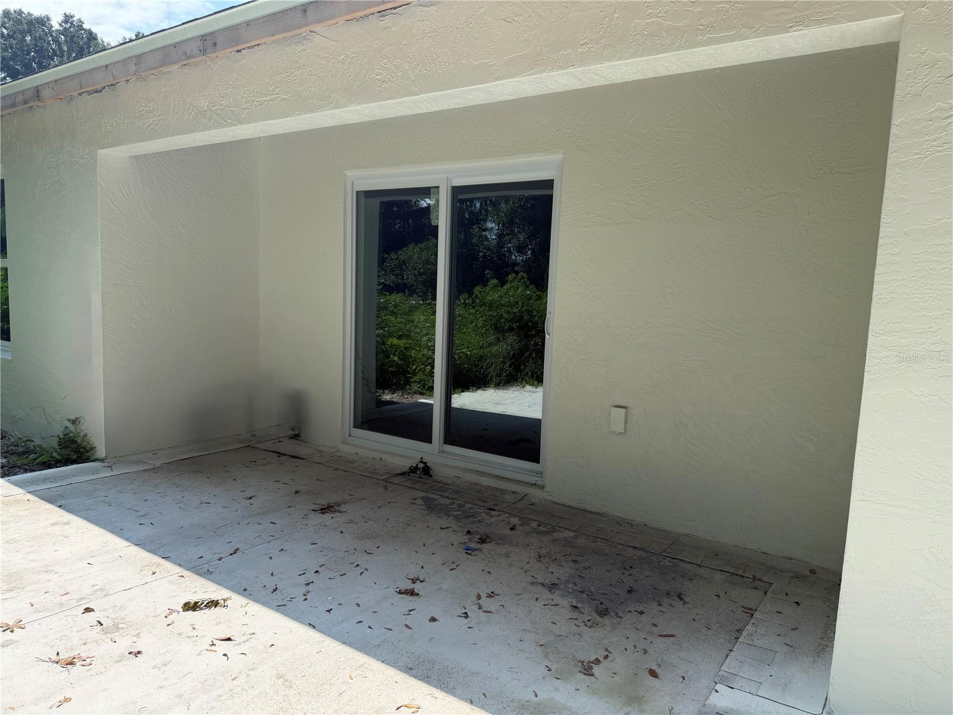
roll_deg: -1.9
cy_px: 358
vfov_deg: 56.8
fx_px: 661
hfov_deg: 71.6
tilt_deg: -7.5
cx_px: 476
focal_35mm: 24
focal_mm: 6.76
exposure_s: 1/2801
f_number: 1.78
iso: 80
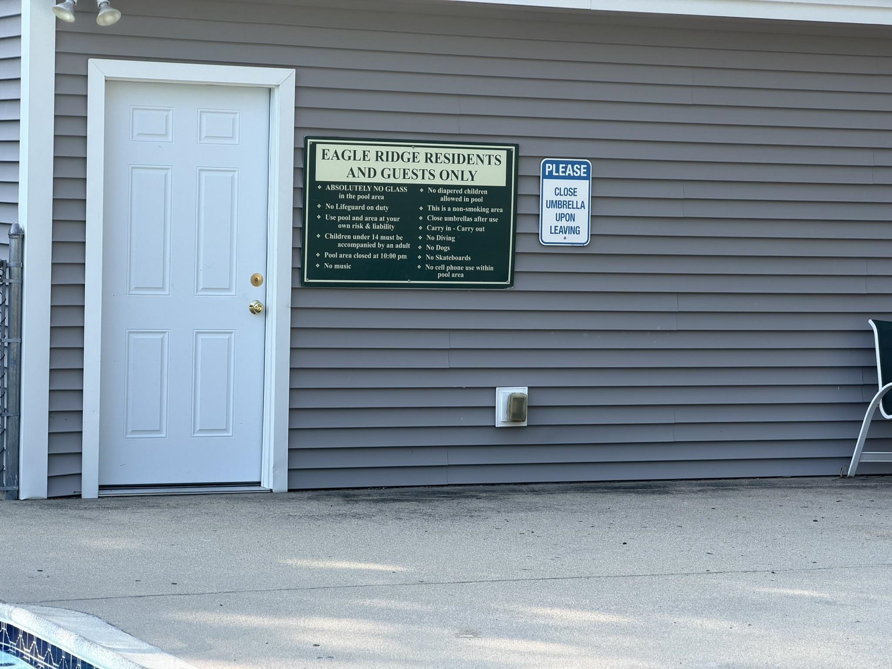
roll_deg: -1.7
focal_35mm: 100
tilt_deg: -4.2
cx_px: 446
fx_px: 2577
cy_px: 334
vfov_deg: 14.8
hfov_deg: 19.6
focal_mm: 16.89
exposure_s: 1/230
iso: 50
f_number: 2.8
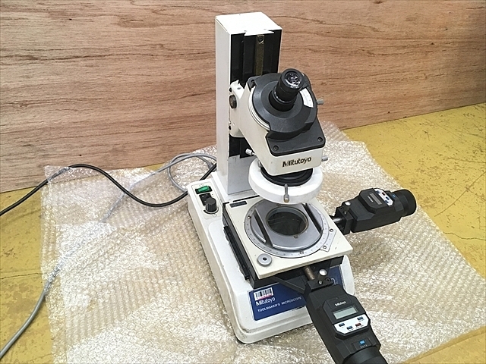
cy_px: 182
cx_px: 243
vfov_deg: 48.2
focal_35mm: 29
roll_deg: -1.3
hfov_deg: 61.7
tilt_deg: -40.5
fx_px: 407
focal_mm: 4.15
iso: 100
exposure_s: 1/30
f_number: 2.2
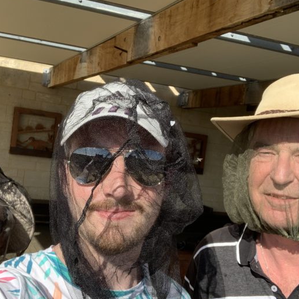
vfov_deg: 38.3
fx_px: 430
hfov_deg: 38.3
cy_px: 169
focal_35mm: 44
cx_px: 138
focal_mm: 2.87
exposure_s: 1/657
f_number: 2.2
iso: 16
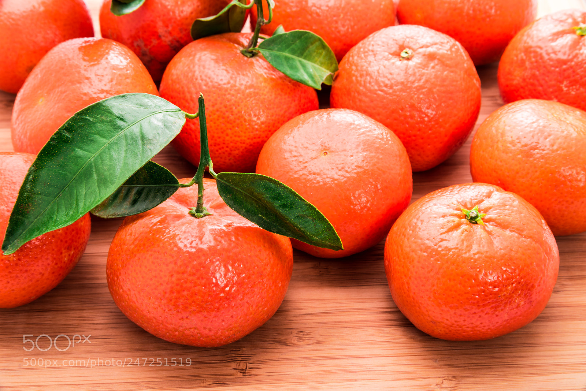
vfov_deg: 16.7
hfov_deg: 24.8
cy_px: 196
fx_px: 1335
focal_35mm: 82
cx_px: 293
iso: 64
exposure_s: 1/100
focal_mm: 82
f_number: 22
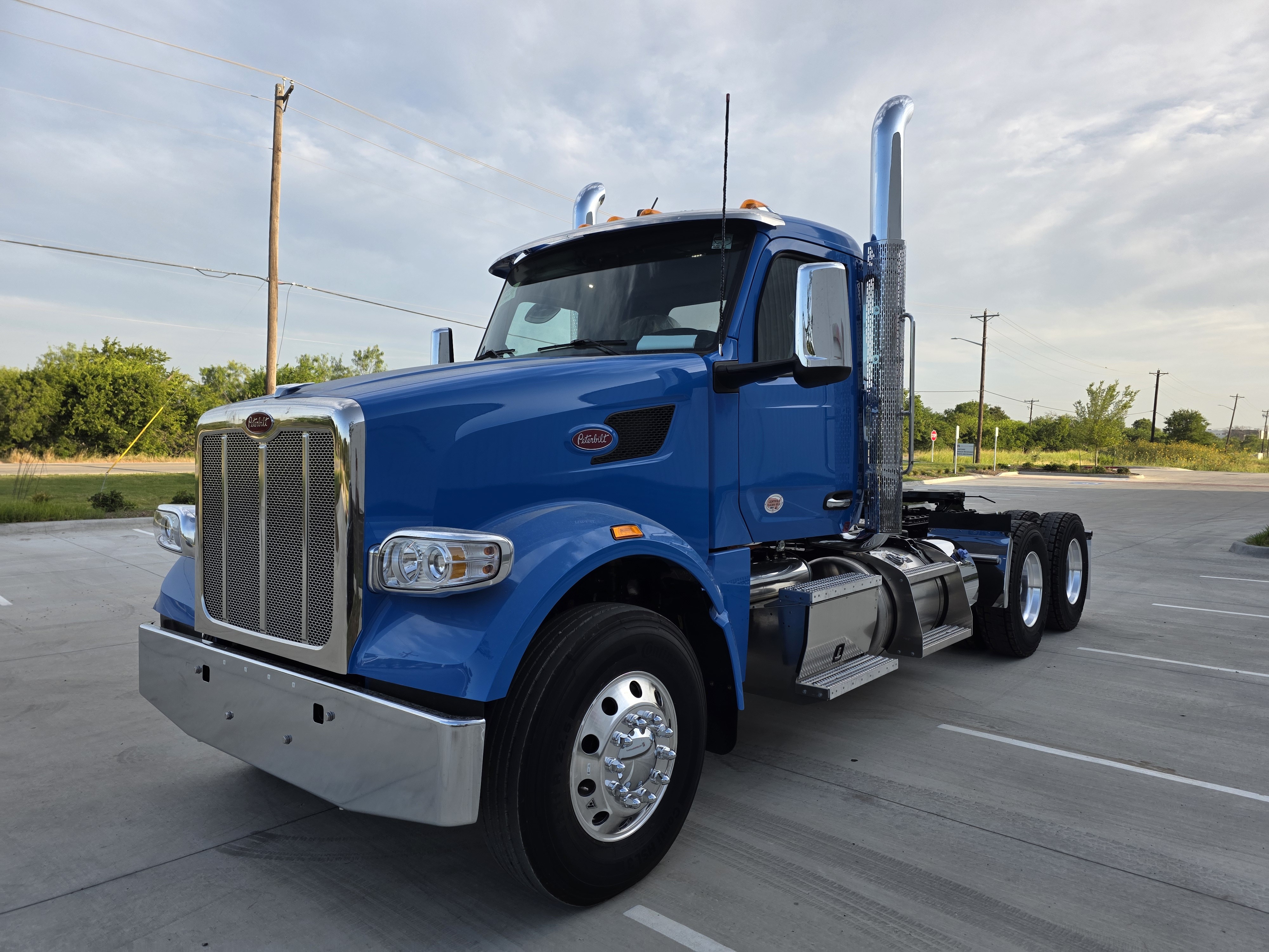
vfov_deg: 58.9
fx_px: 843
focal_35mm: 23
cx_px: 634
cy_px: 476
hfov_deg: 73.9
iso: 80
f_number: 1.7
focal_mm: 6.3
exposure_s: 1/2544
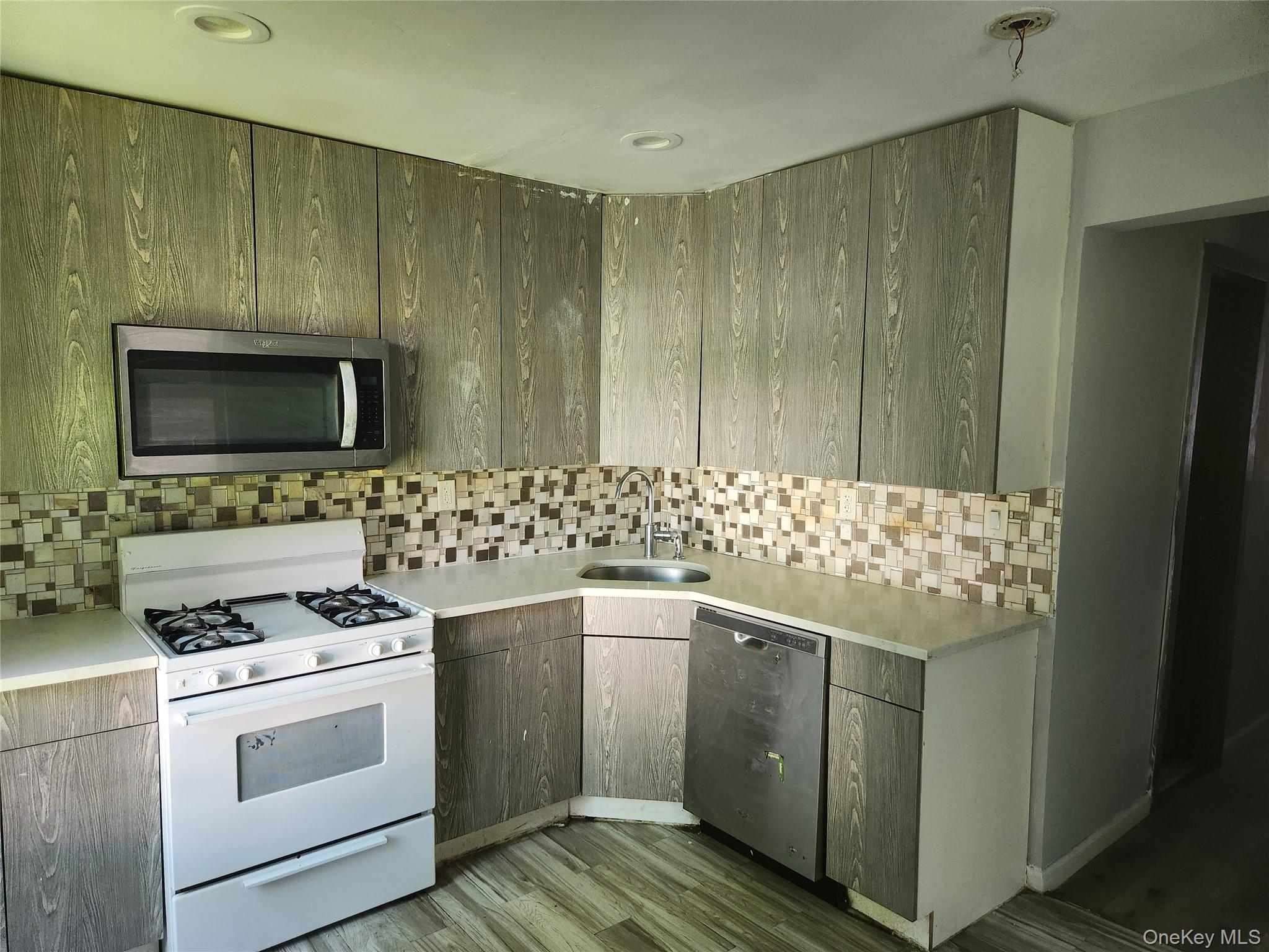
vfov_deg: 58.9
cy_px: 476
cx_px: 634
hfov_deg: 73.9
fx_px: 843
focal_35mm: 23
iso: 400
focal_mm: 5.4
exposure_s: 1/120
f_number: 1.8
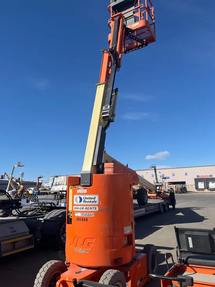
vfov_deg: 67.3
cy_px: 144
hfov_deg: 53.1
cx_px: 108
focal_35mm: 26
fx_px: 215
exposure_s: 1/3745
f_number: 1.6
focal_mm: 5.1
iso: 50
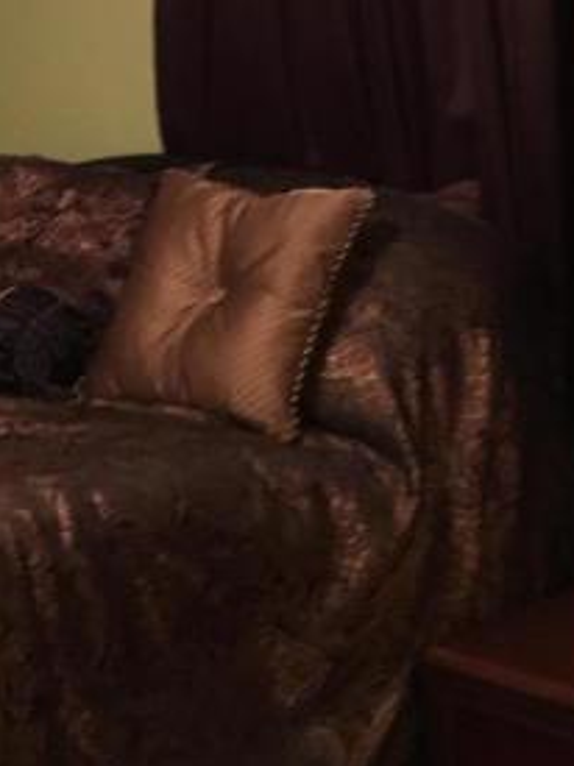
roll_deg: +4.2
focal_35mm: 81
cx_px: 36
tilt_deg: -2.6
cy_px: 109
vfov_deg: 23.6
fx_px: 1792
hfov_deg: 17.9
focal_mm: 4.15
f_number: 2.2
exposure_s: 1/15
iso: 200
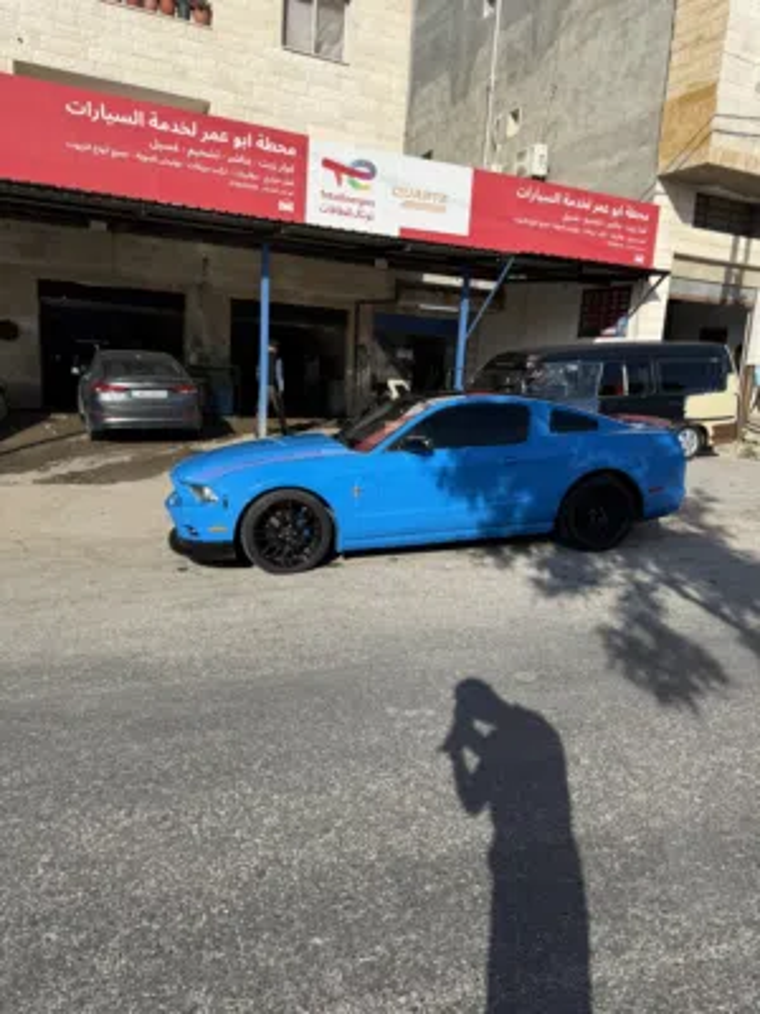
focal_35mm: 24
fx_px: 703
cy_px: 507
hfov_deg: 56.8
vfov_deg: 71.6
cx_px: 380
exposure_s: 1/4405
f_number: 1.78
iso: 80
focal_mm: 6.76
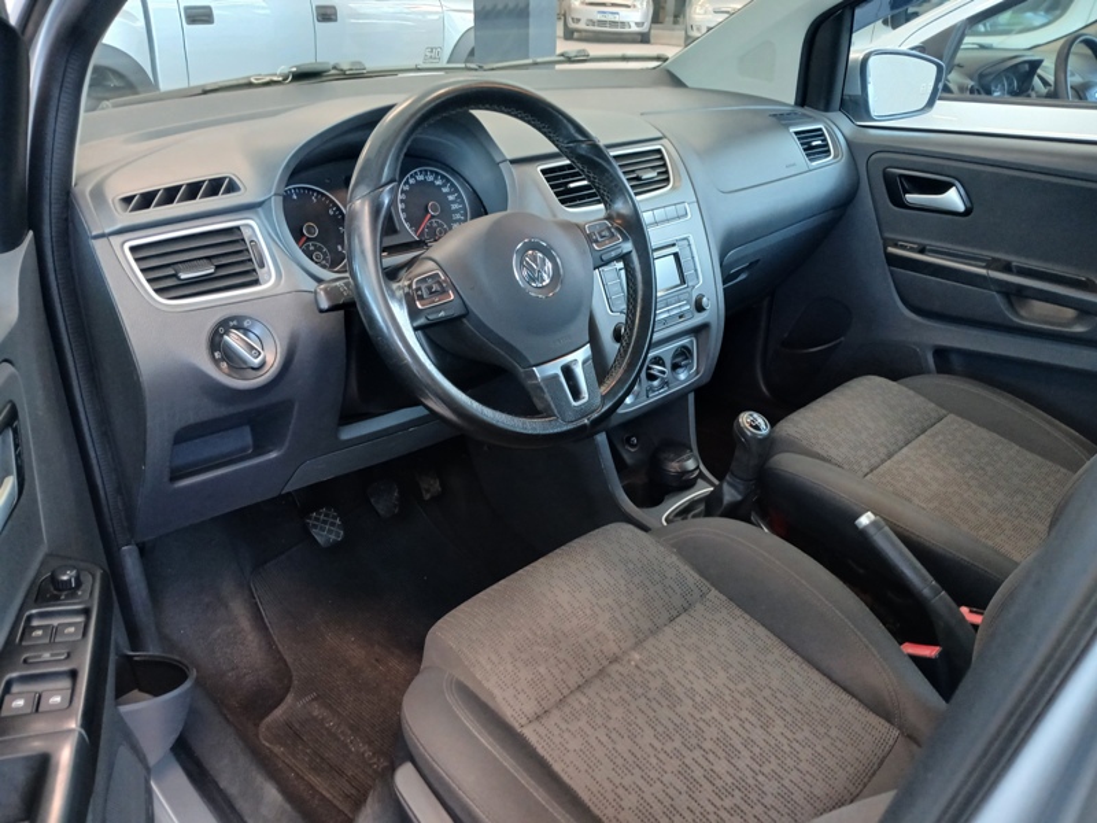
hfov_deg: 67.3
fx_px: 824
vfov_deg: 53.1
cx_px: 548
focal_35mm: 26
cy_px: 412
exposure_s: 1/30
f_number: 1.8
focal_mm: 3.98
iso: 250
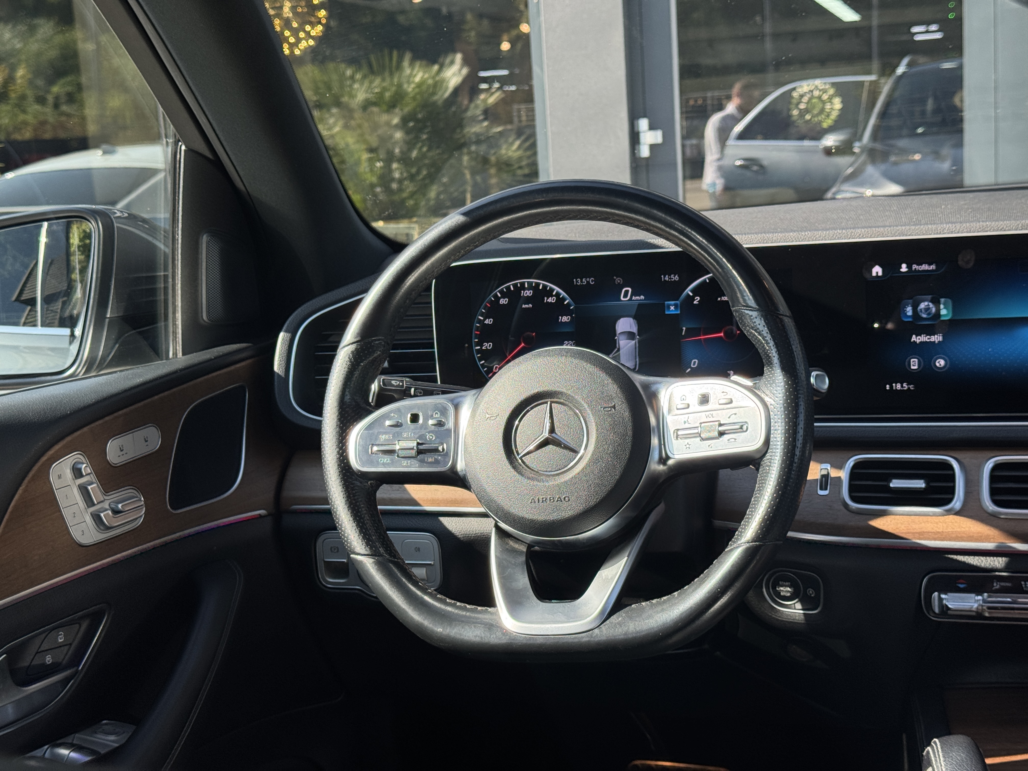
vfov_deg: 30.3
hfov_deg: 39.7
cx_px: 514
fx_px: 1425
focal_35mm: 48
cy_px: 386
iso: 64
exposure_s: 1/939
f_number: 1.78
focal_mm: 6.76
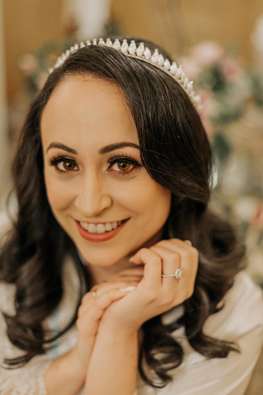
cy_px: 198
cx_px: 132
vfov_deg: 39.6
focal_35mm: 50
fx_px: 547
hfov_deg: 27.0
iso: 160
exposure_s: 1/80
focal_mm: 50
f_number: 1.8
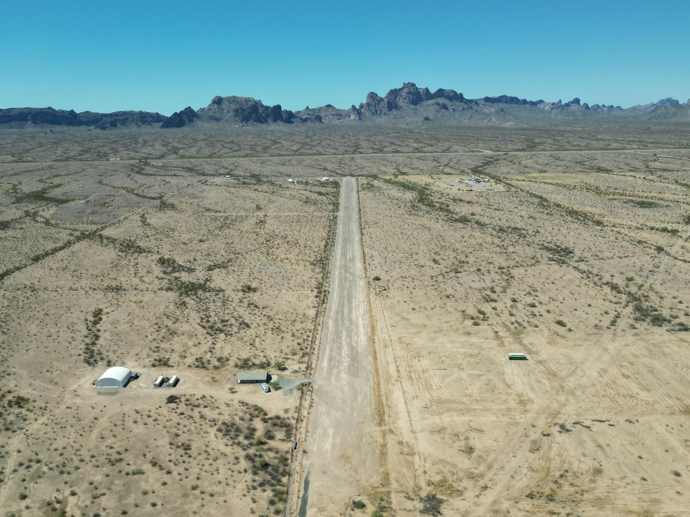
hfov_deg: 61.6
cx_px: 323
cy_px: 297
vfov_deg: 48.1
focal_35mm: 29
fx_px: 578
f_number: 1.7
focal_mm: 6.72
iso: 100
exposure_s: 1/4000
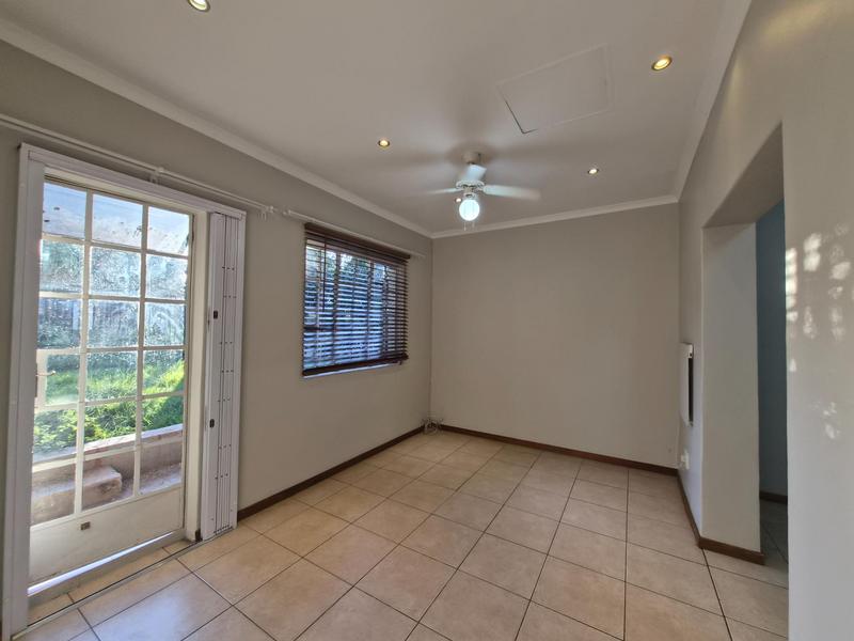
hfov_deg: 106.2
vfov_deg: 89.9
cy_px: 320
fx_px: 321
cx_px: 427
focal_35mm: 13
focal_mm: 1.7
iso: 50
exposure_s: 1/50
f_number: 2.2
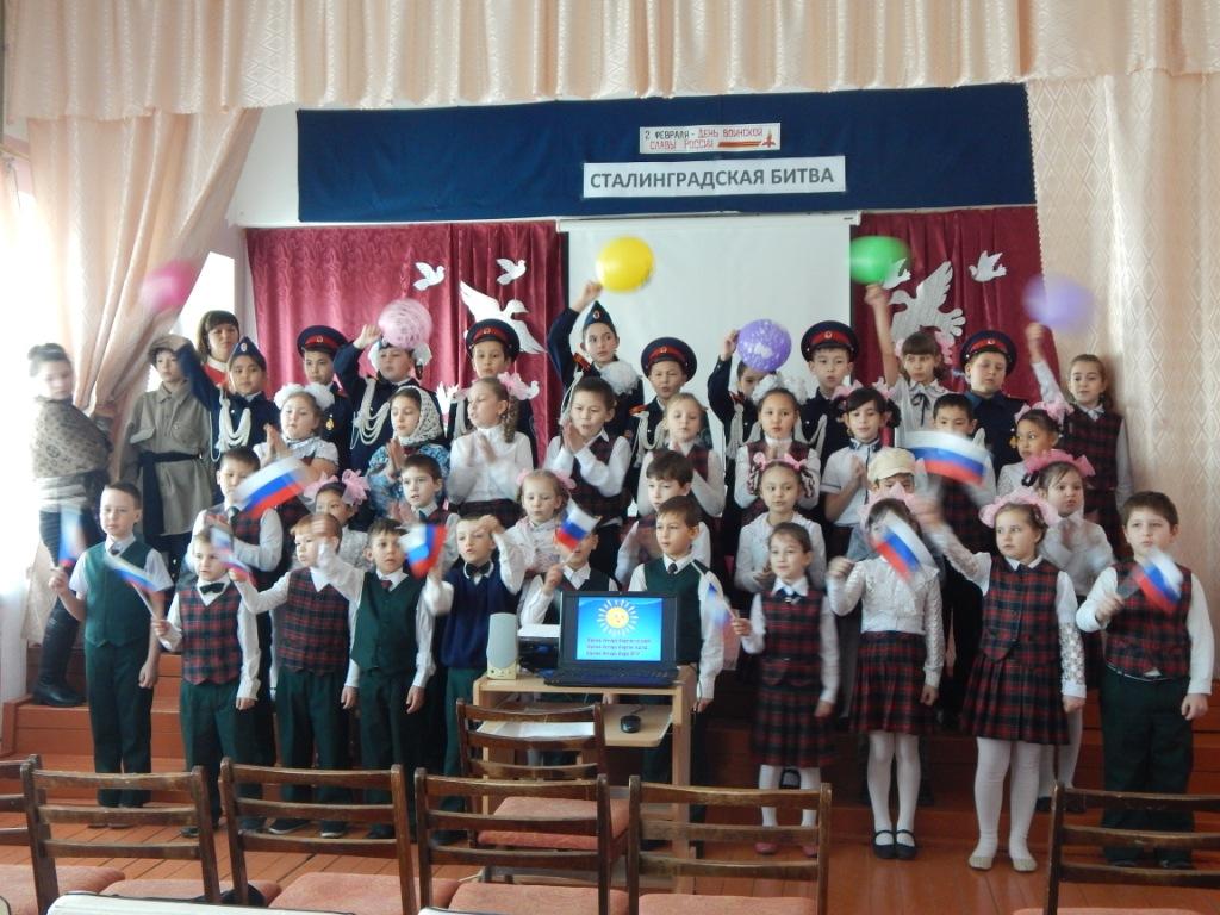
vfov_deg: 33.6
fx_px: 1515
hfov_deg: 43.9
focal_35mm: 43
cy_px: 458
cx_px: 610
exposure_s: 1/13
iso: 400
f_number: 3.6
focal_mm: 7.7
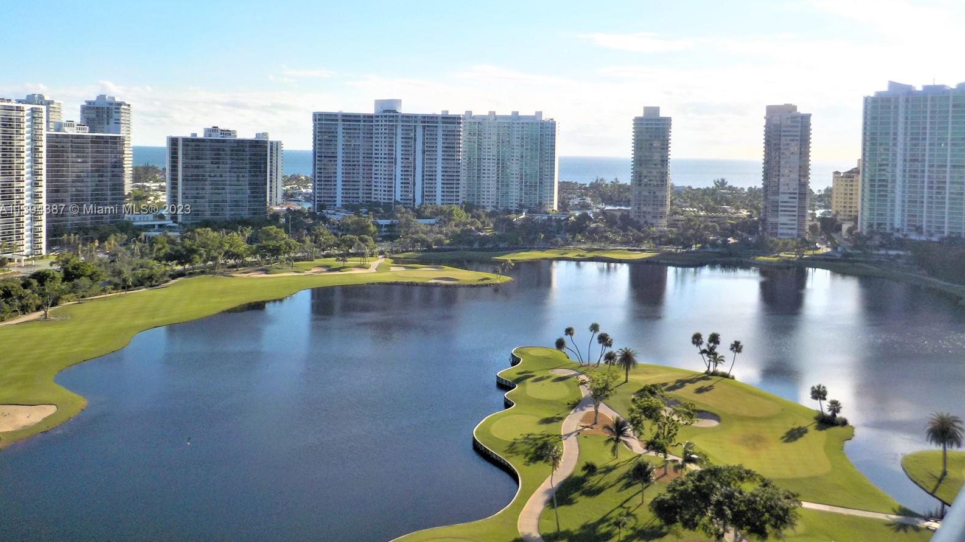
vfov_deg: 35.5
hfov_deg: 59.5
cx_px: 483
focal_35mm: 33
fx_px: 844
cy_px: 210
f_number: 3.3
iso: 125
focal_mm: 4.1
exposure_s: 1/2000
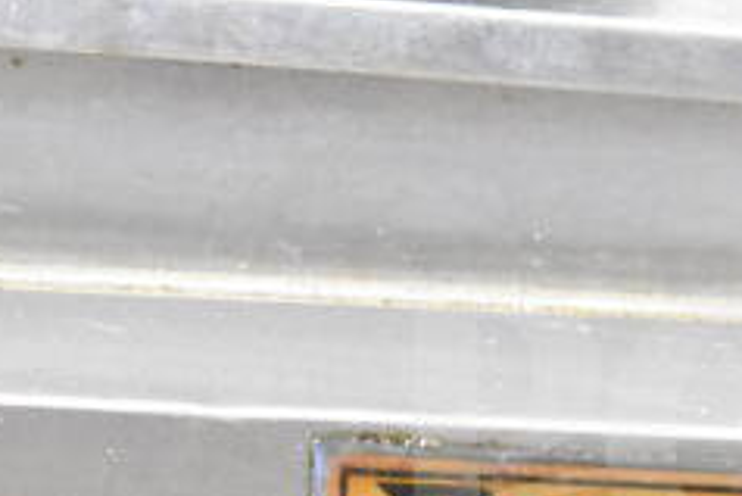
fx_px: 4125
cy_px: 529
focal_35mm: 200
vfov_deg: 6.8
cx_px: 680
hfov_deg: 10.2
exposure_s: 1/50
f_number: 5.6
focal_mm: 52
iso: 25600
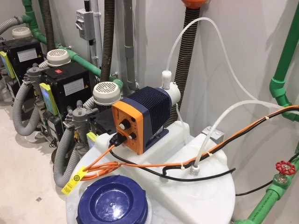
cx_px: 150
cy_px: 112
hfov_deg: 61.7
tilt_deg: -35.3
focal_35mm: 29
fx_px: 250
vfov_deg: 48.2
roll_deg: -2.1
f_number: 2.2
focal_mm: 4.15
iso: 64
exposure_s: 1/33
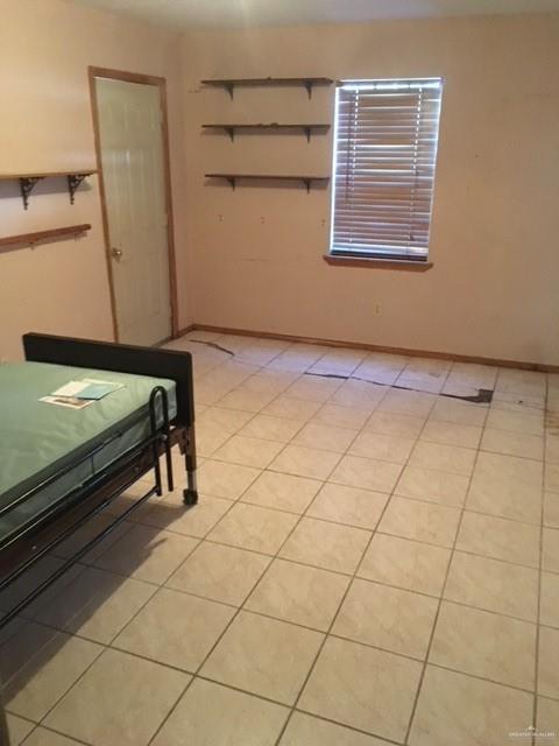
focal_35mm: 29
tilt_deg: -21.3
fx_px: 624
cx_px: 280
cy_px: 373
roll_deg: -1.8
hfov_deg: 48.2
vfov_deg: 61.7
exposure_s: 1/15
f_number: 2.2
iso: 320
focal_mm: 4.15
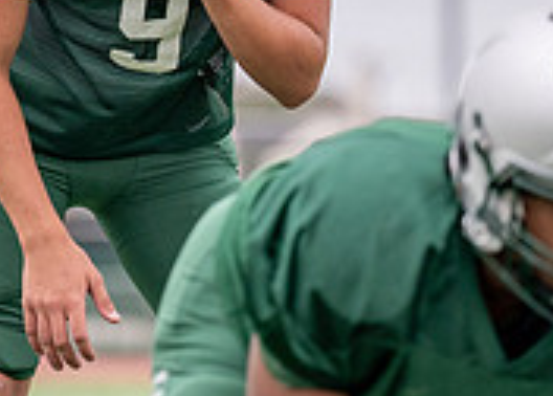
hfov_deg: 3.0
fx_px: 10688
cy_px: -29
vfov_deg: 2.1
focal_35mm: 680
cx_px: 176
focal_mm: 154
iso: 250
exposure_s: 1/3200
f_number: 2.8
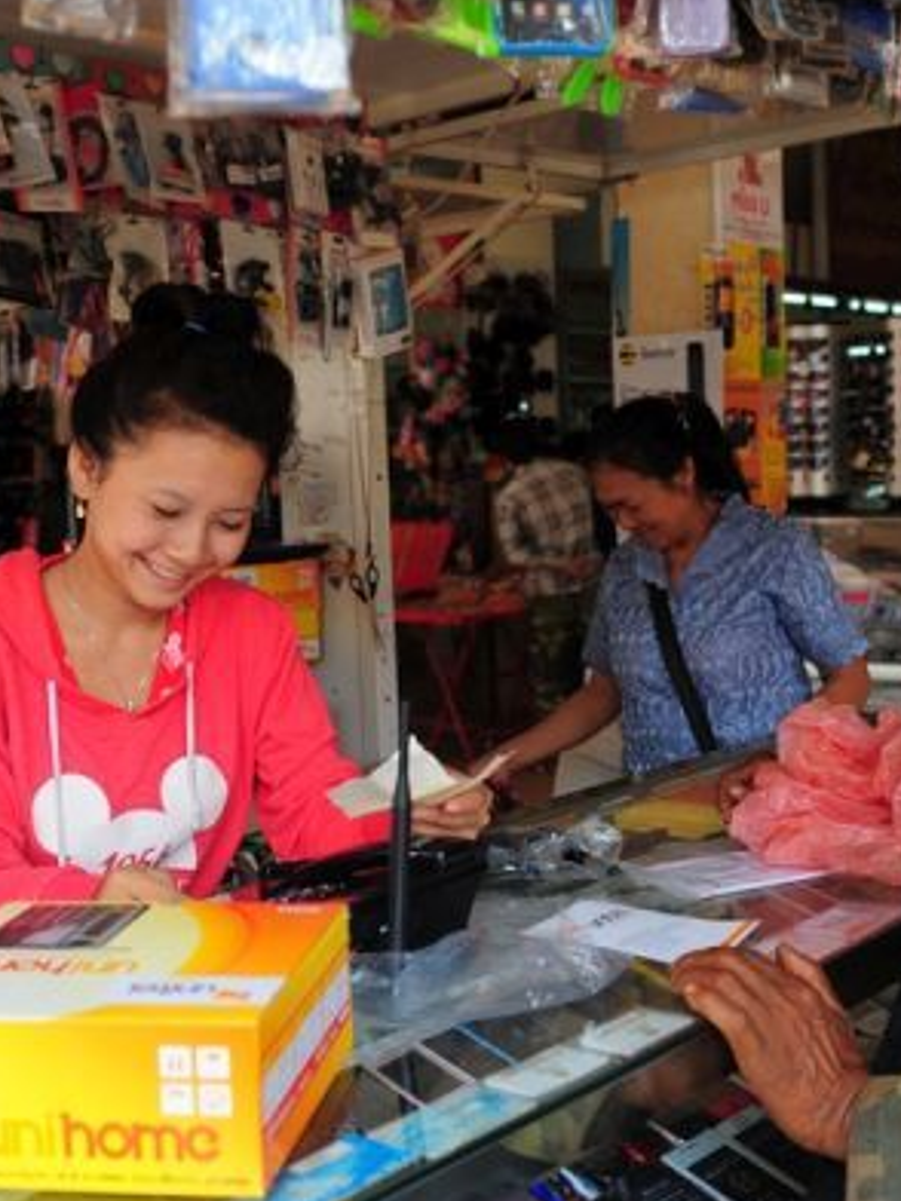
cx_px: 463
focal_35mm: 47
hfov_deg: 30.9
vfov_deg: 40.4
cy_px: 602
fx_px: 1631
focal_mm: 32
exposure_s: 1/320
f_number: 4.5
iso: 400
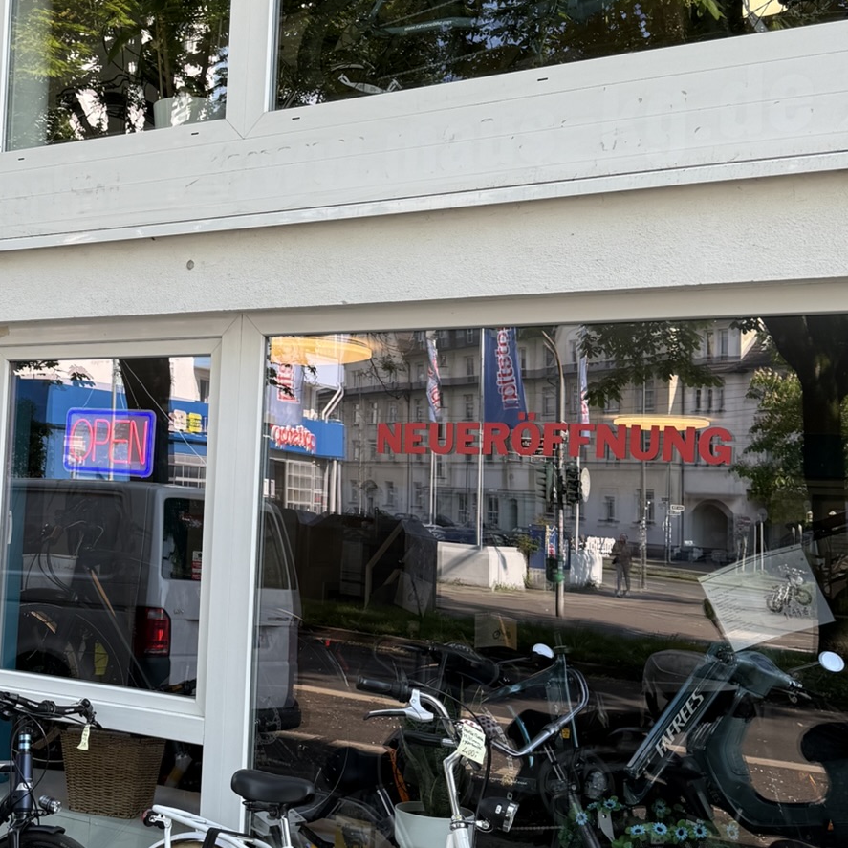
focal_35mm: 49
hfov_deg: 33.9
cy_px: 391
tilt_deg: +3.8
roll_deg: -2.8
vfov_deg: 34.7
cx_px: 207
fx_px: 1358
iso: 80
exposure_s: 1/637
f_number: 1.78
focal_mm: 6.76
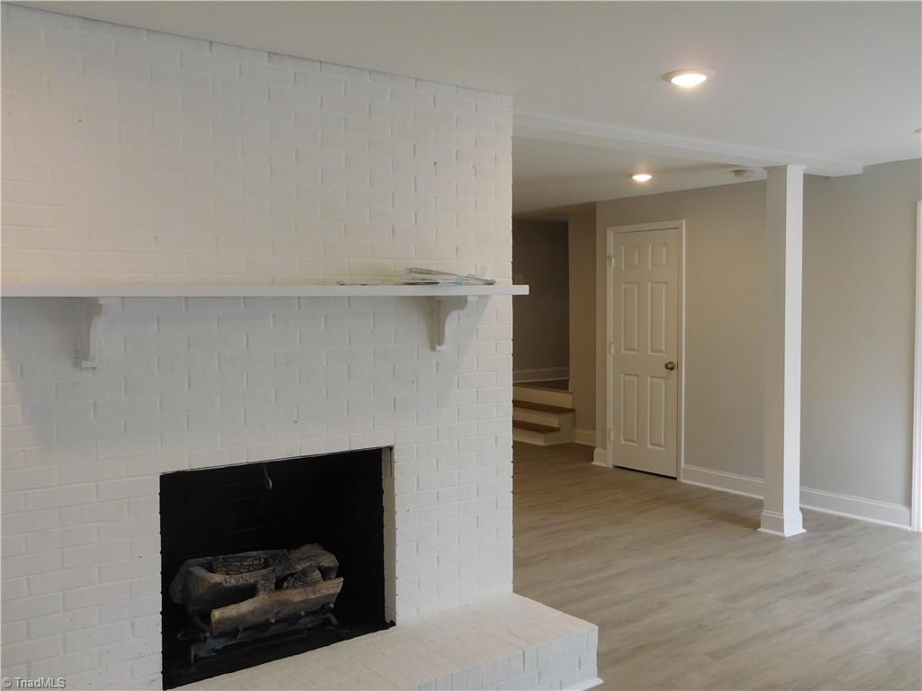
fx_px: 852
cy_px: 346
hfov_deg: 56.8
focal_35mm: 32
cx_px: 461
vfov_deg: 44.2
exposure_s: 1/40
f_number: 3.6
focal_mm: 5.7
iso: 125
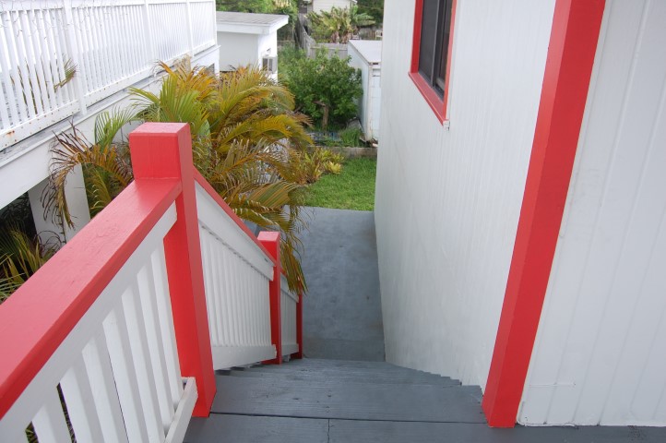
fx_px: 499
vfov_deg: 47.8
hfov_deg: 67.4
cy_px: 222
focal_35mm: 27
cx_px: 333
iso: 200
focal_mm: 18
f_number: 7.1
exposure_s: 1/200
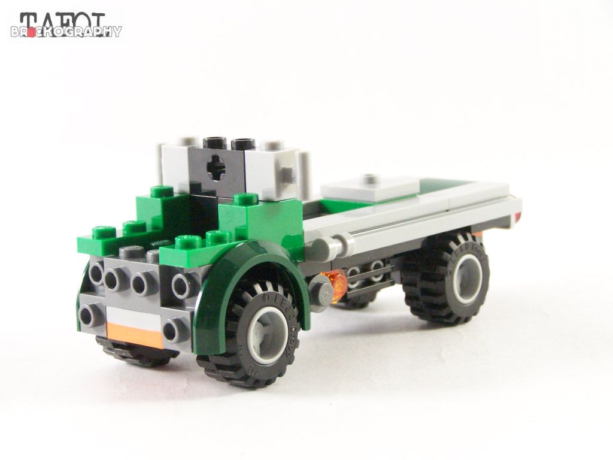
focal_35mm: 82
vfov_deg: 18.0
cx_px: 306
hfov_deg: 23.8
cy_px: 230
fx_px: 1452
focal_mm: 13.7
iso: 400
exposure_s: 1/60
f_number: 3.6
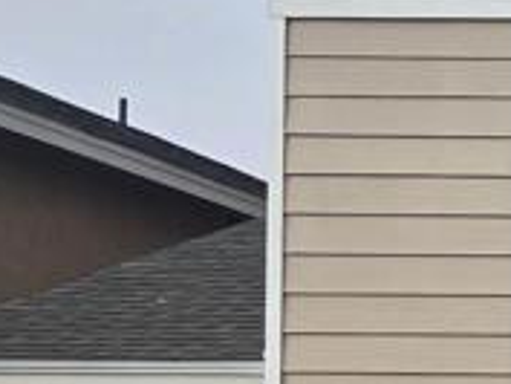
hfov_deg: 11.1
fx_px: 1965
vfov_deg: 10.7
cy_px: 589
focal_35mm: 133
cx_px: 1415
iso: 12
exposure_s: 1/362
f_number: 1.7
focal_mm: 6.3
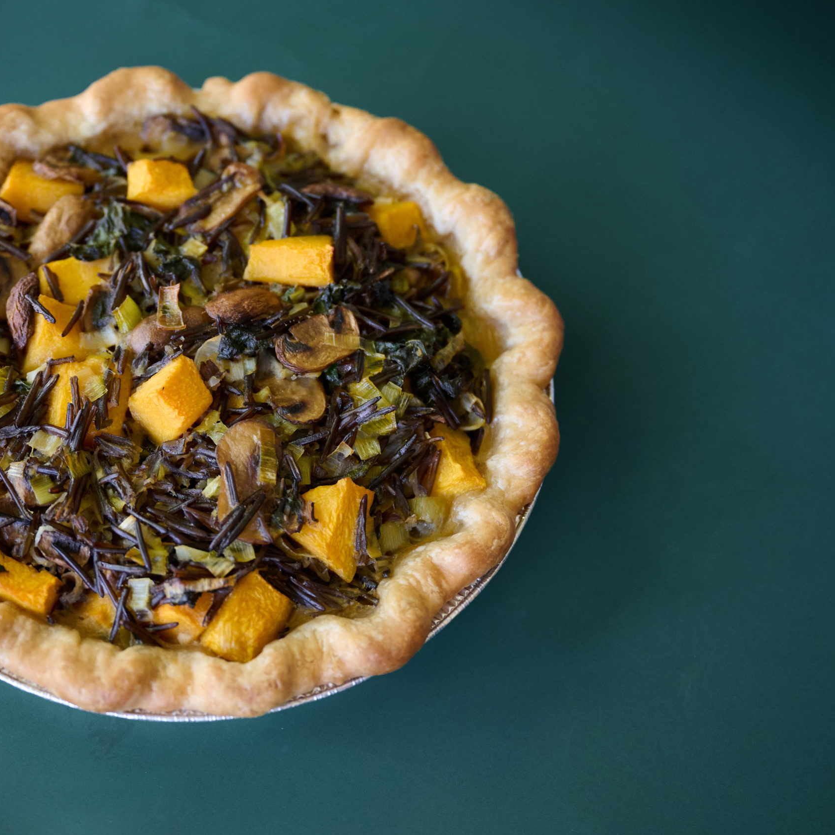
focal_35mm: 71
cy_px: 414
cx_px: 315
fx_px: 1938
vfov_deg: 24.3
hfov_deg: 24.3
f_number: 3.2
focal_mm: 55
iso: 2500
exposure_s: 1/320
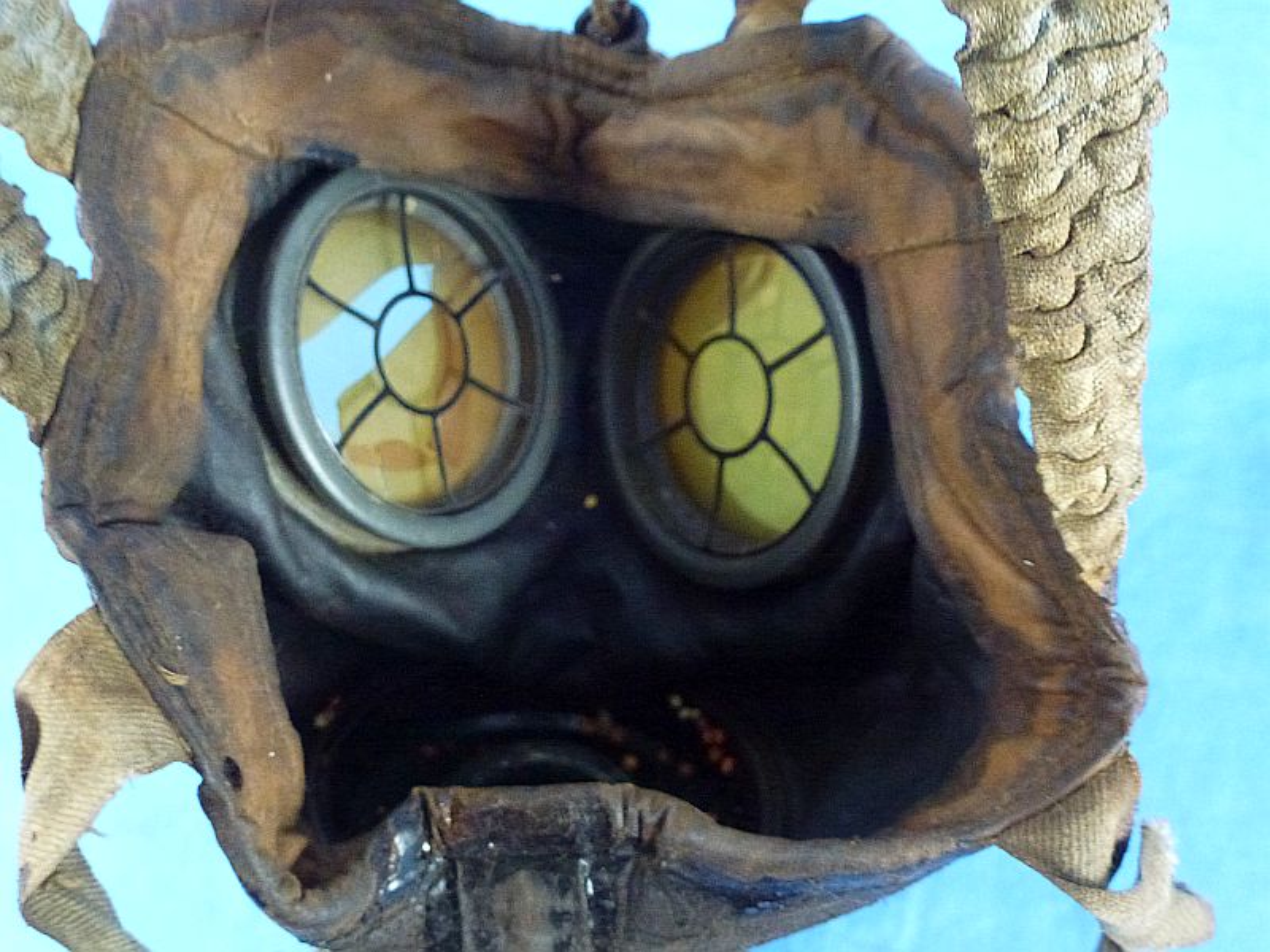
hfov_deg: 55.4
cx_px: 635
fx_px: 1211
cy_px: 476
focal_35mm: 33
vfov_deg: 42.9
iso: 800
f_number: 3.6
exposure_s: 1/50
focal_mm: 5.9
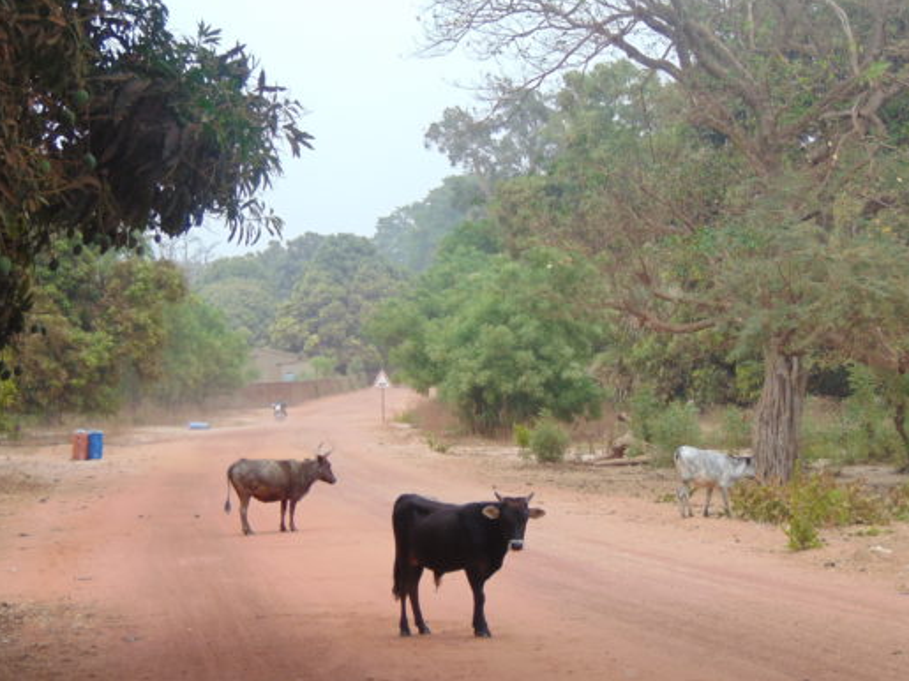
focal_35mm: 146
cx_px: 466
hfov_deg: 13.5
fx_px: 3833
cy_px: 369
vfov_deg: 10.2
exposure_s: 1/200
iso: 80
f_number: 3.9
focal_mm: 19.4
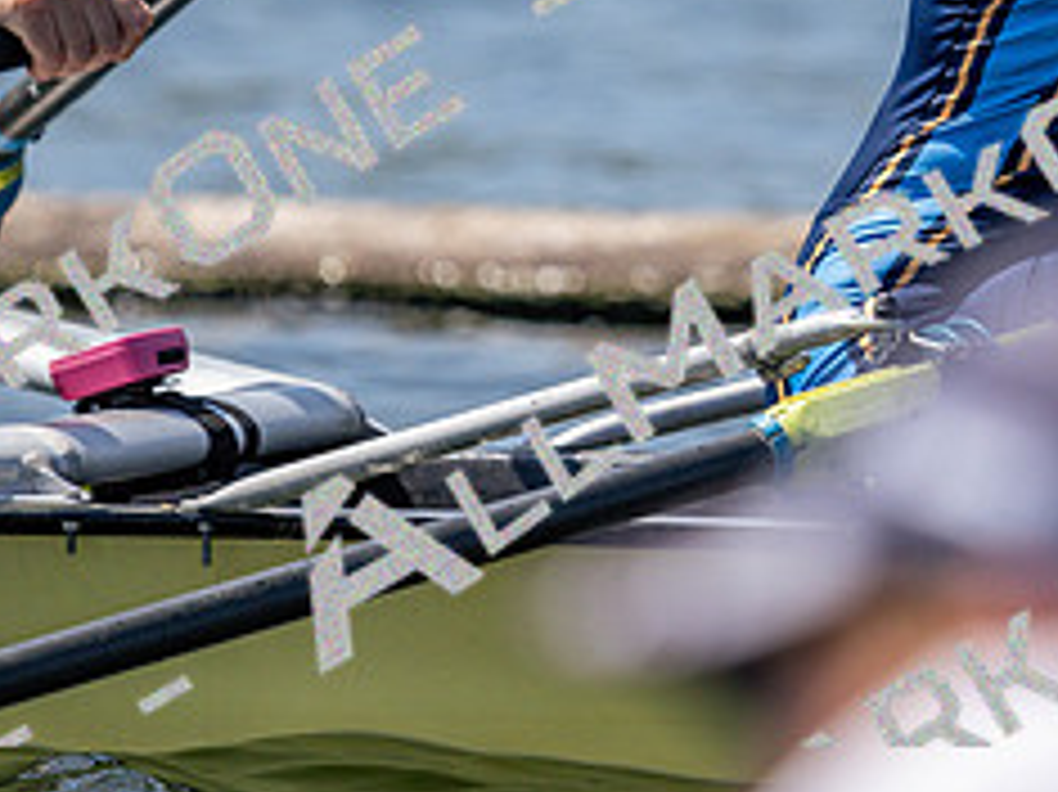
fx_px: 31984
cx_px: 1216
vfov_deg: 1.4
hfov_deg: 1.9
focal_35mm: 1047
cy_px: -25
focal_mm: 441
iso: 250
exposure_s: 1/2000
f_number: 6.3
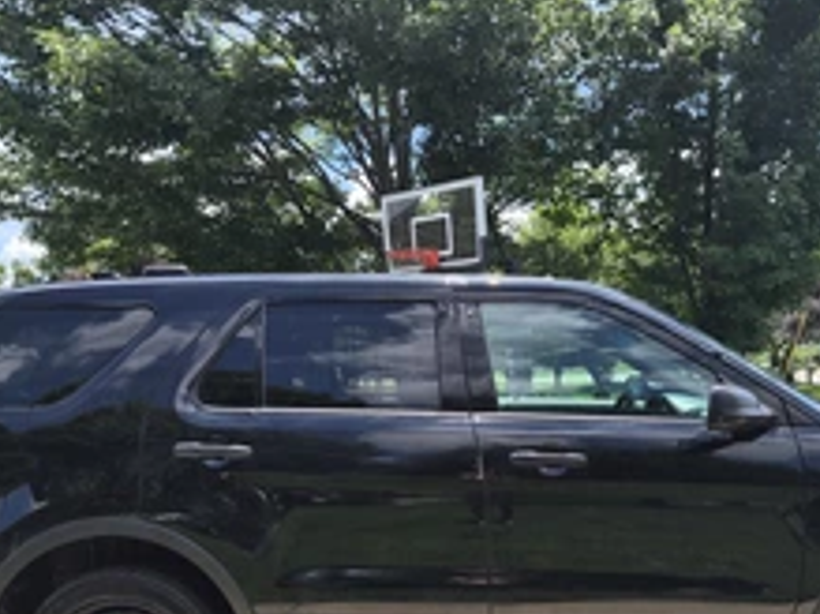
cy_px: 483
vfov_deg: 33.4
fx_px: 994
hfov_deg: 44.5
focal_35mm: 42
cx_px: 498
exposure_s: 1/3928
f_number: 1.8
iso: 80
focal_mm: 5.4
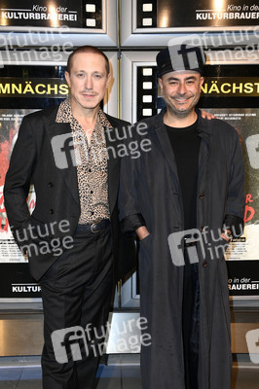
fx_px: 486
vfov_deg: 43.6
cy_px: 194
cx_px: 130
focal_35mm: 45
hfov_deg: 29.8
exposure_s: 1/250
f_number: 5.6
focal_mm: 45
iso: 4000
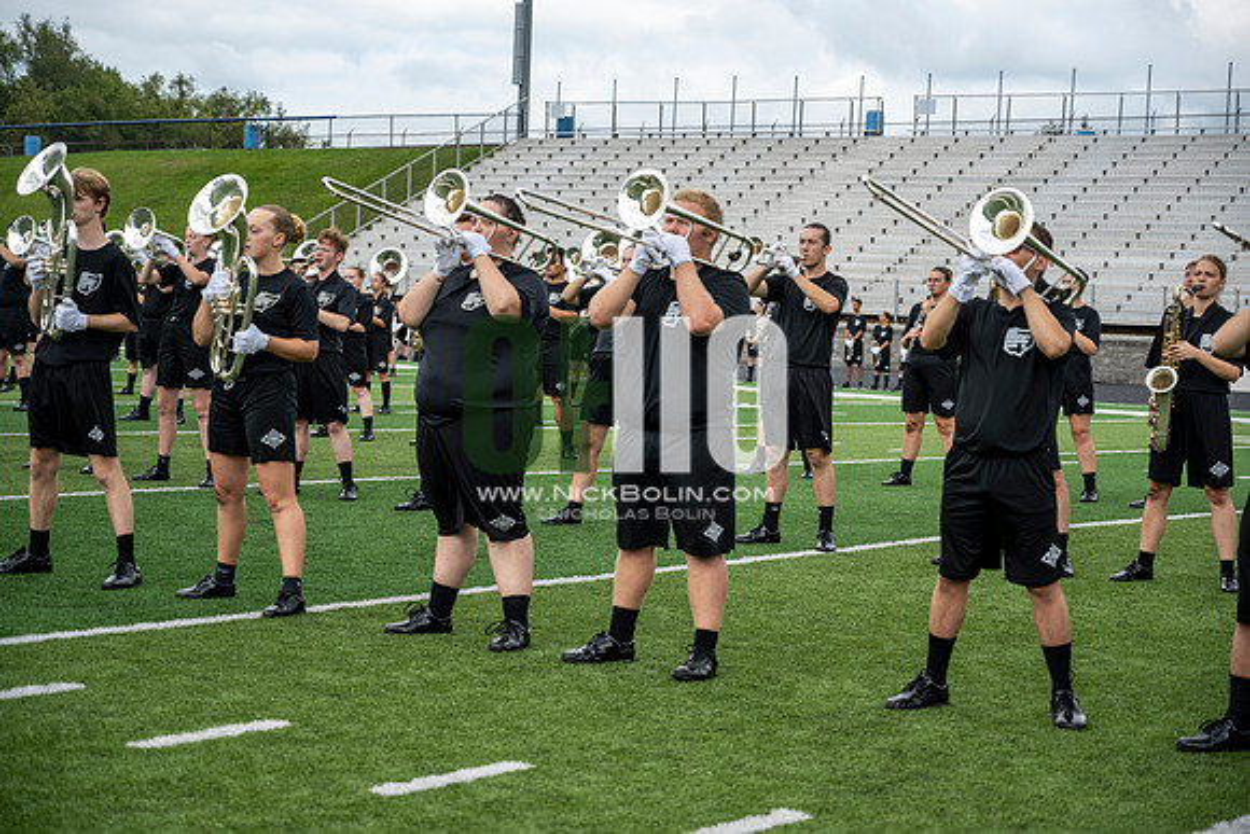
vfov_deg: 19.5
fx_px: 2431
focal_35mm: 70
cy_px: 417
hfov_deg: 28.8
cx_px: 625
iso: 250
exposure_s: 1/800
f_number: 4
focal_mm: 70
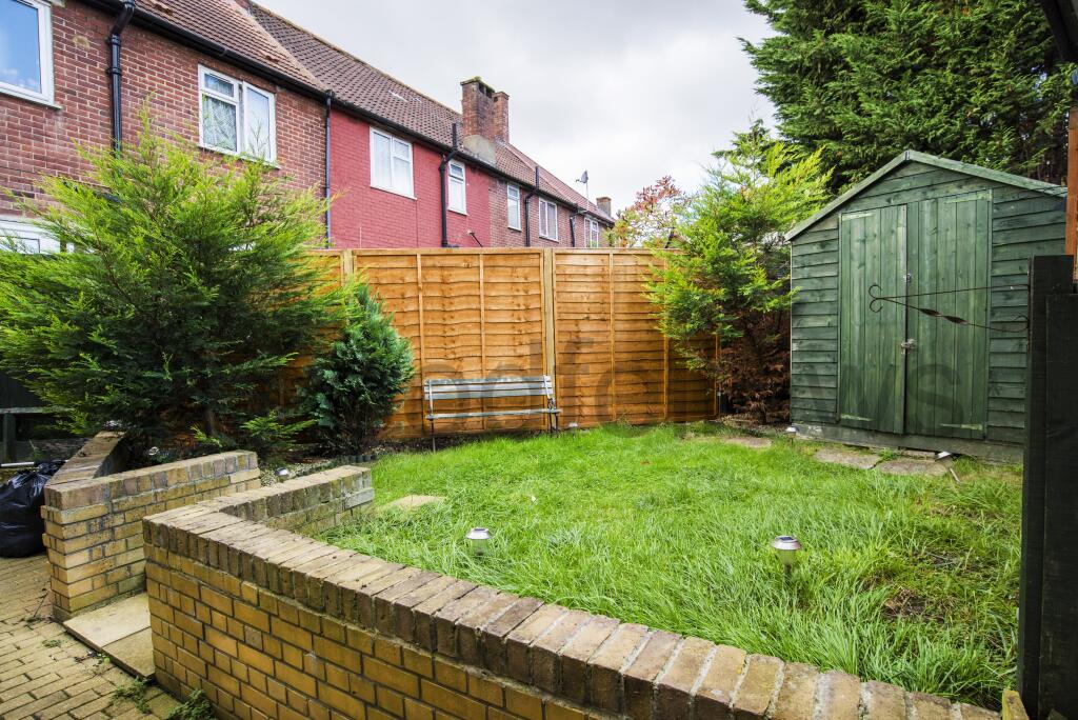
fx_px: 539
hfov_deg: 90.0
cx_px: 539
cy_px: 360
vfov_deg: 67.5
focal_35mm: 18
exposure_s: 1/100
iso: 200
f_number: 6.3
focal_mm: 18
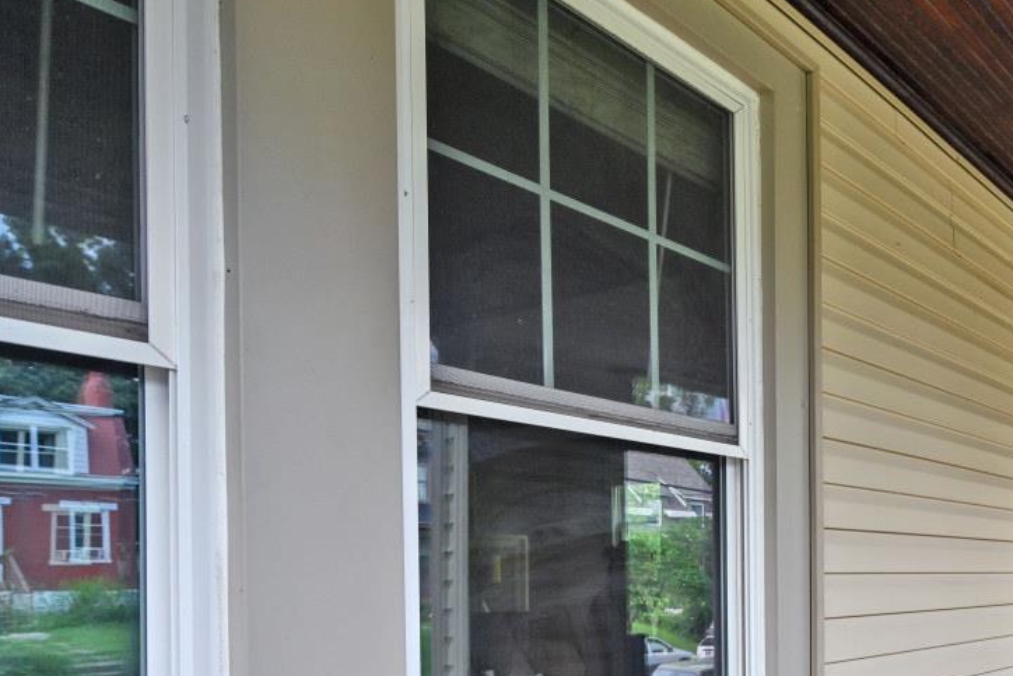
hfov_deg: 51.0
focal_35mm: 29
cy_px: 567
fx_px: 816
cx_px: 1017
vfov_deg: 42.4
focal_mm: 14
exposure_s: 1/250
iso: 200
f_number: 4.5
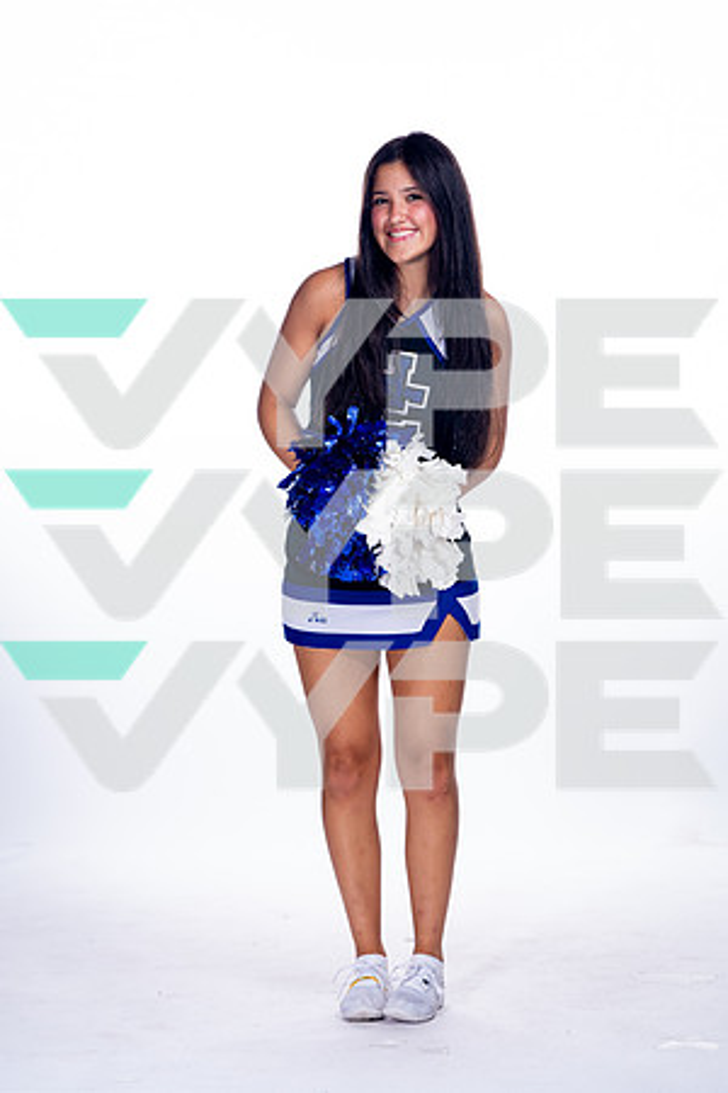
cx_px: 364
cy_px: 546
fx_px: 3488
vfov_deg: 17.8
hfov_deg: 11.9
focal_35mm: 115
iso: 800
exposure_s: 1/250
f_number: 5.6
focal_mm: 115
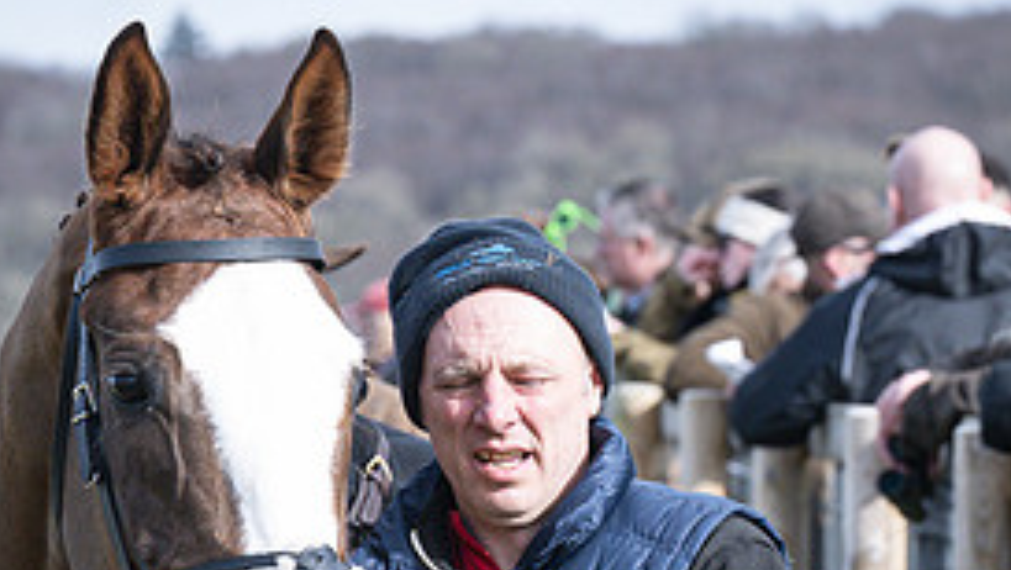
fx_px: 10918
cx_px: 529
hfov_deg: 5.3
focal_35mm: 407
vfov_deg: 3.0
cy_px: 655
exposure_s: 1/1000
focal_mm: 105
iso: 400
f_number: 5.6
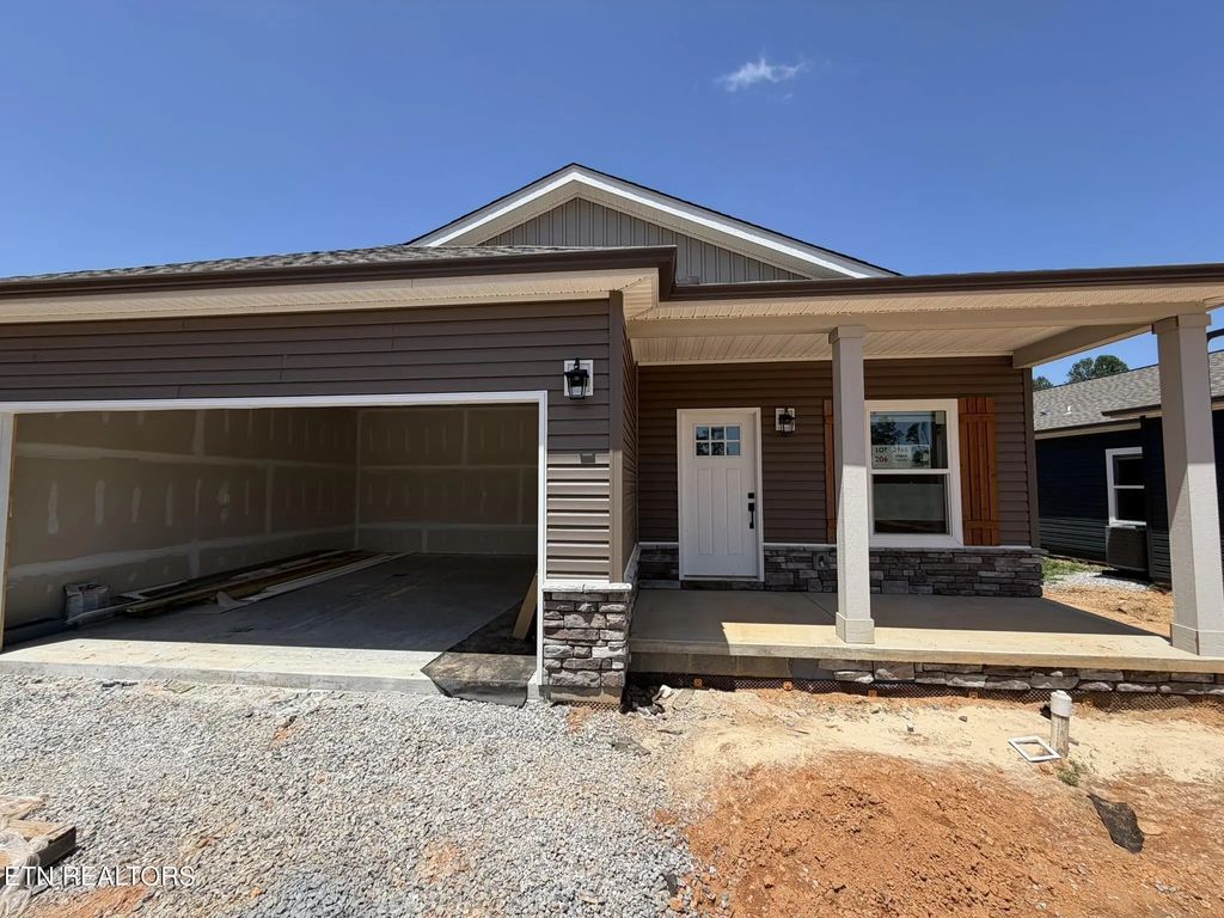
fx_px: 495
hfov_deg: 102.1
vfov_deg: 85.7
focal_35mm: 14
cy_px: 459
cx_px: 612
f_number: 2.2
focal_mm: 2.22
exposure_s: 1/770
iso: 25
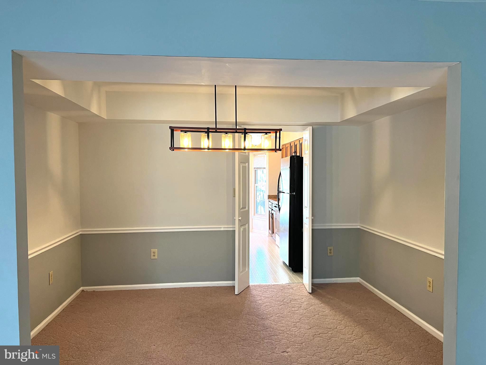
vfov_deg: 53.1
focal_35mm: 26
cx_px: 243
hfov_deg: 67.3
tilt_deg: -1.9
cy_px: 182
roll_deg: -0.1
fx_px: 365
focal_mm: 5.7
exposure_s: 1/60
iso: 125
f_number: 1.5
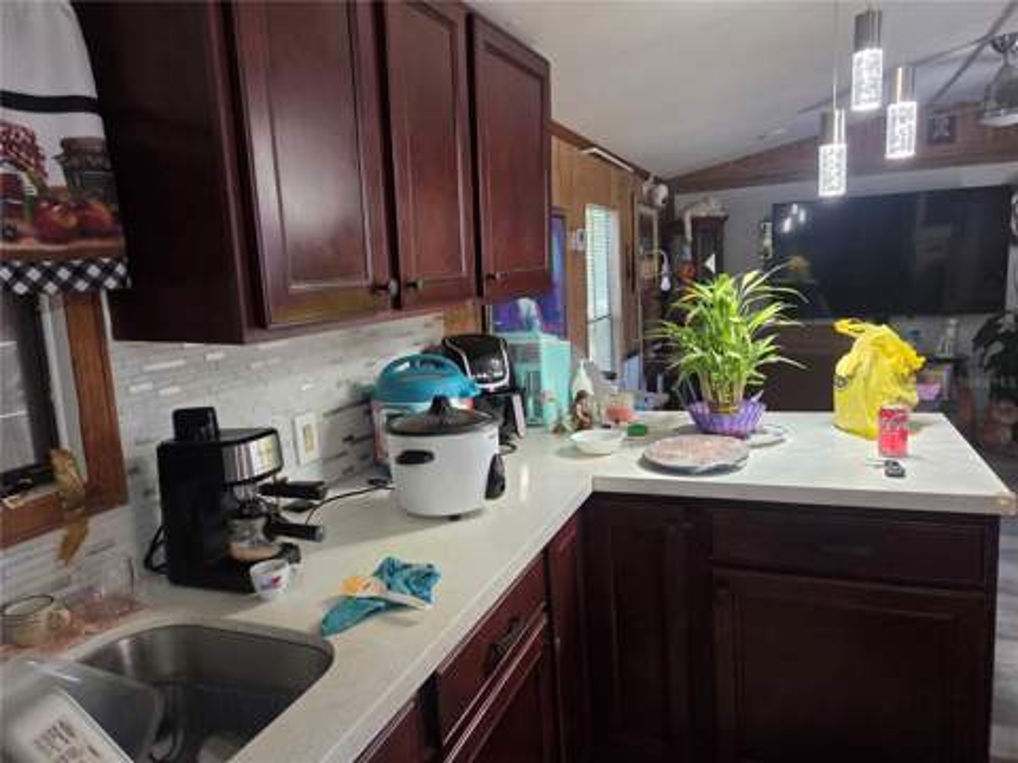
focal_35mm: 23
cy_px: 382
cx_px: 509
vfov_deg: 58.9
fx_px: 676
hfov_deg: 73.9
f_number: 1.8
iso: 500
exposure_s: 1/120
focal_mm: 5.4
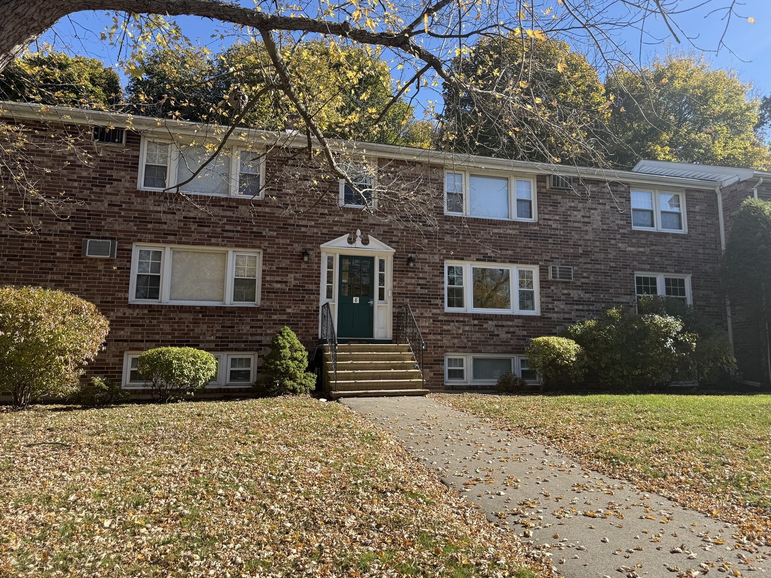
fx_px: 601
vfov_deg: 51.3
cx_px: 430
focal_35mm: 27
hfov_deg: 65.1
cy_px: 270
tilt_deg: +9.4
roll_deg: -0.8
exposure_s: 1/2169
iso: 80
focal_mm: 6.76
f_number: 1.78
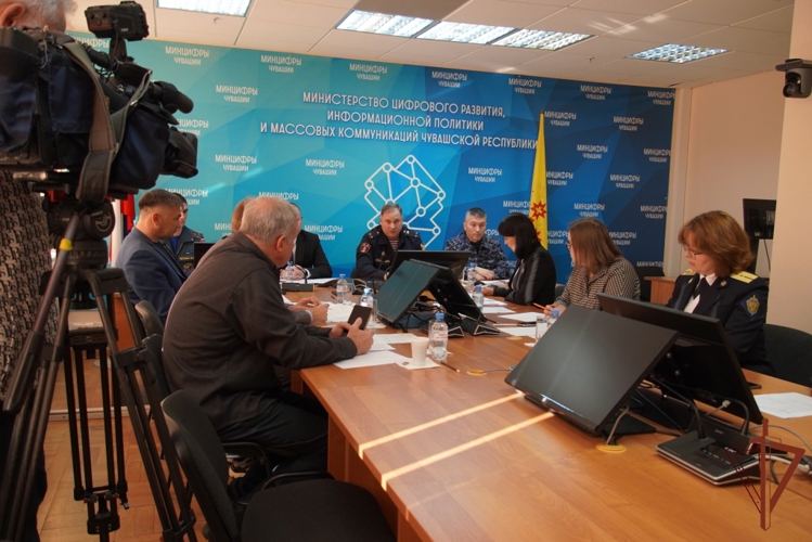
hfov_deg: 57.2
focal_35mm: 33
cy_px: 271
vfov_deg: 40.0
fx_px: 745
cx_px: 406
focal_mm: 22
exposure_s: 1/160
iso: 1000
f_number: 4
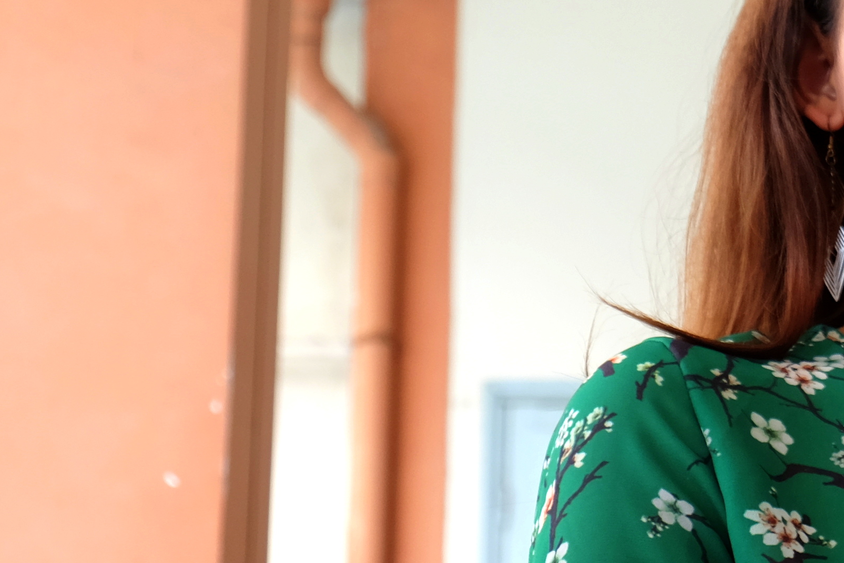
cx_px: 1273
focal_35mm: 122
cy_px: 232
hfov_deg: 15.5
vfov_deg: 11.2
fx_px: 2860
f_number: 4.2
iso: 400
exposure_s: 1/80
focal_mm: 26.6
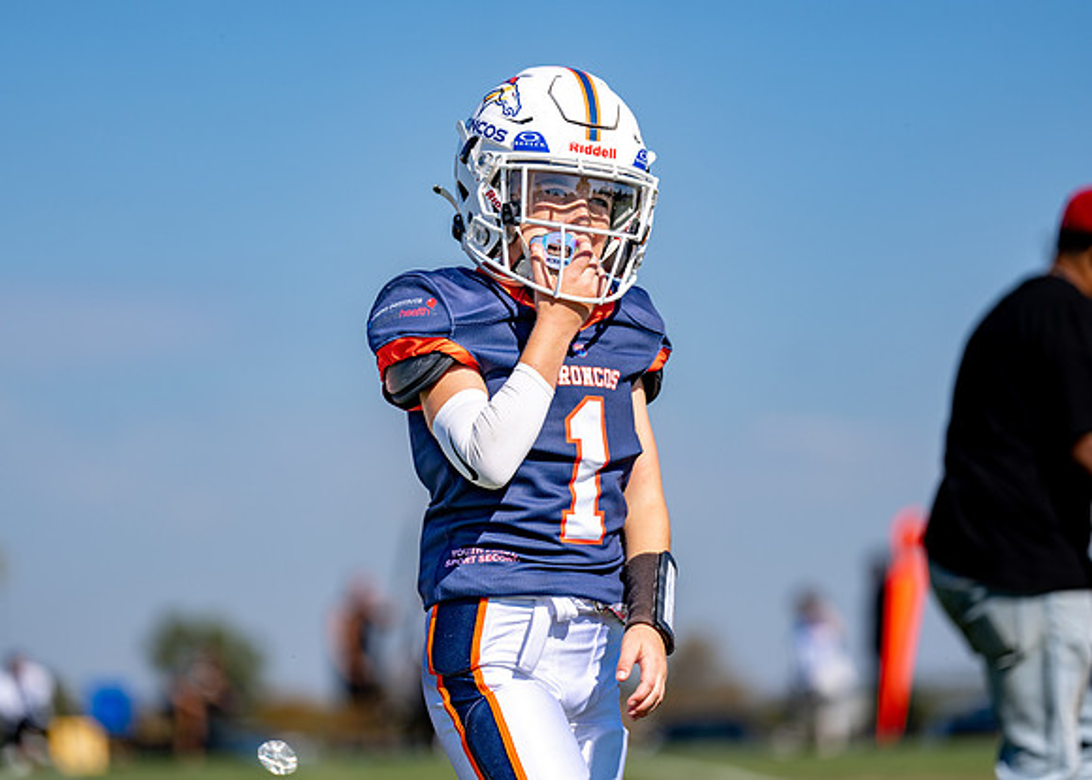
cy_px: 385
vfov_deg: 7.9
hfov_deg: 11.0
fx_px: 5662
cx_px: 491
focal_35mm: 183
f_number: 2.8
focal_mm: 168
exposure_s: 1/4000
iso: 100
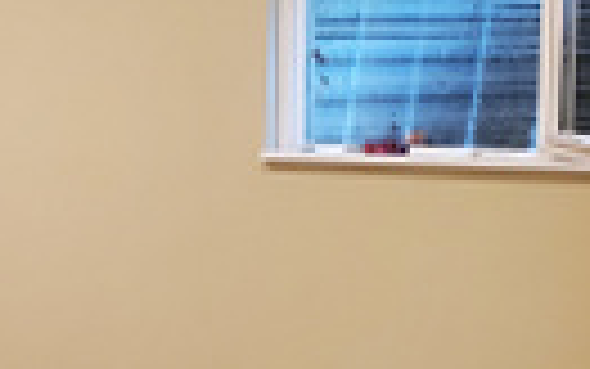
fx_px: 1625
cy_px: 248
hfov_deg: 18.9
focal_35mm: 101
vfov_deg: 12.9
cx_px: -203
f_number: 2.4
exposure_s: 1/39
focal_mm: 4.3
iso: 250
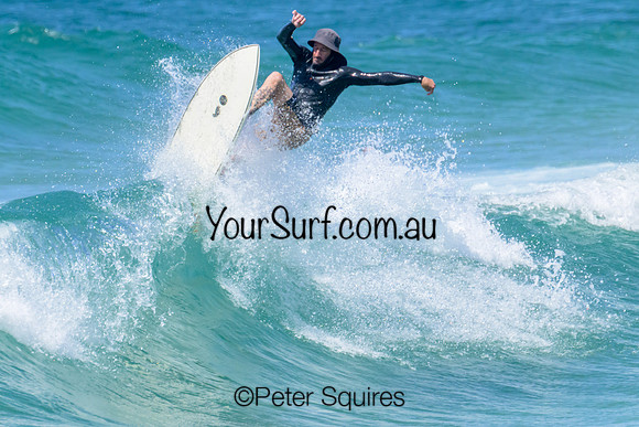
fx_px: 19294
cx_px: 205
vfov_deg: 1.3
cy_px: 225
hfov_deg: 1.9
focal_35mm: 1087
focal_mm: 800
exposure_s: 1/2000
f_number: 16
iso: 2000
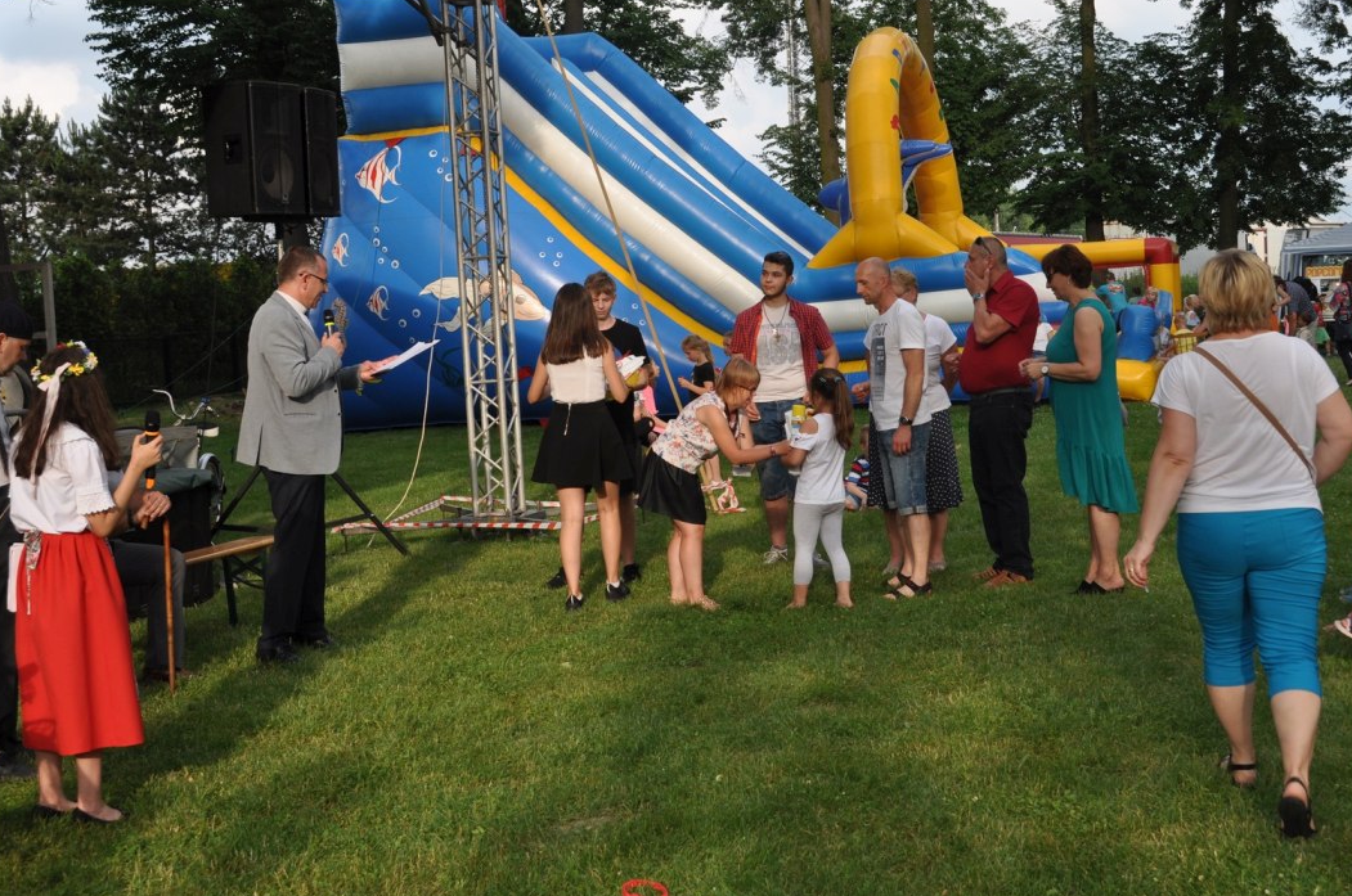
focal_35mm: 48
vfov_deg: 28.0
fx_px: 1800
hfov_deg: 41.2
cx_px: 695
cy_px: 395
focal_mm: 28
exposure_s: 1/200
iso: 200
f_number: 7.1
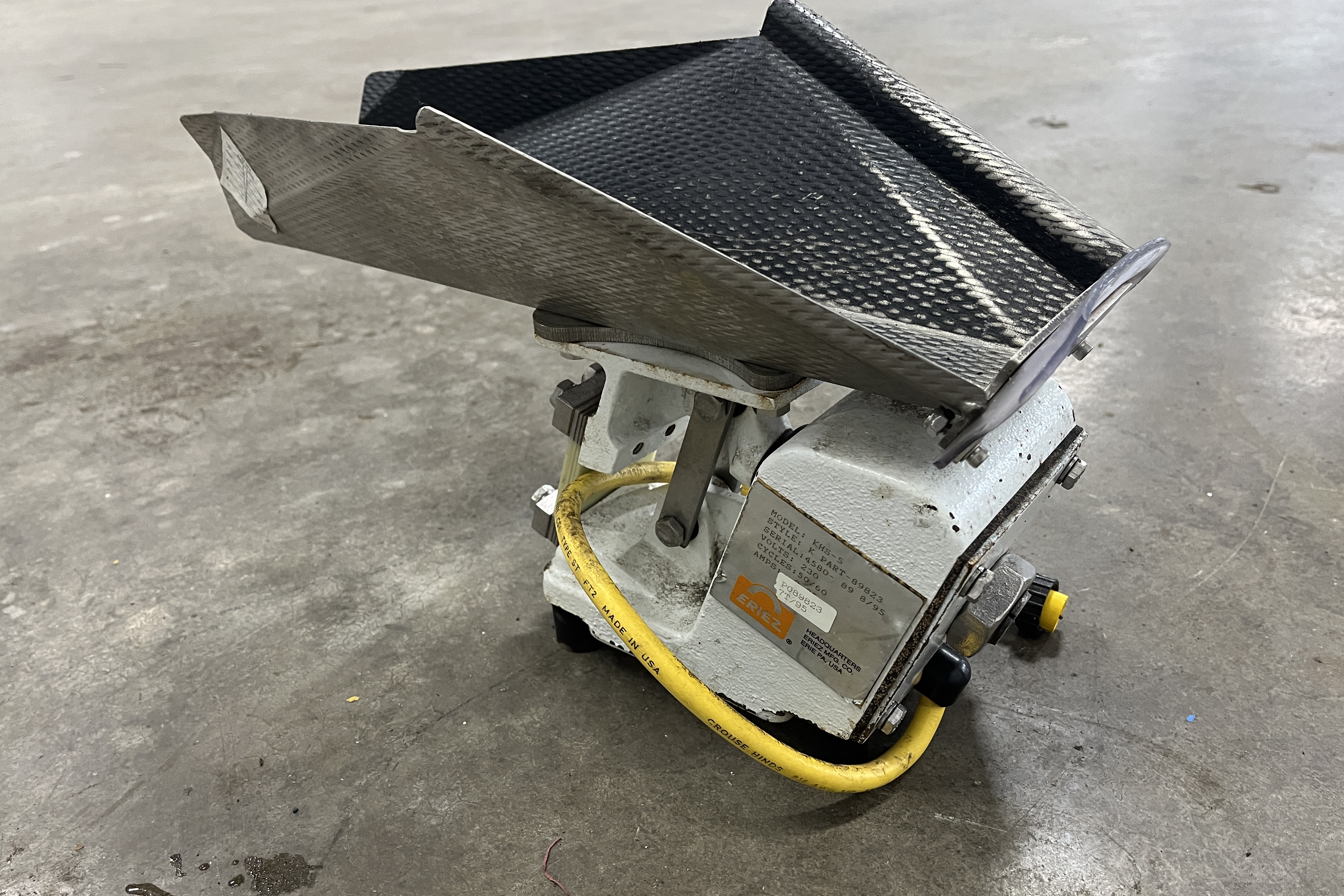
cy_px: 482
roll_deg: +3.9
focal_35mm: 28
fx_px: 1045
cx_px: 682
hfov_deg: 65.5
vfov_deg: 46.4
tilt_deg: -31.0
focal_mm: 5.1
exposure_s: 1/60
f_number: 1.6
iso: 200
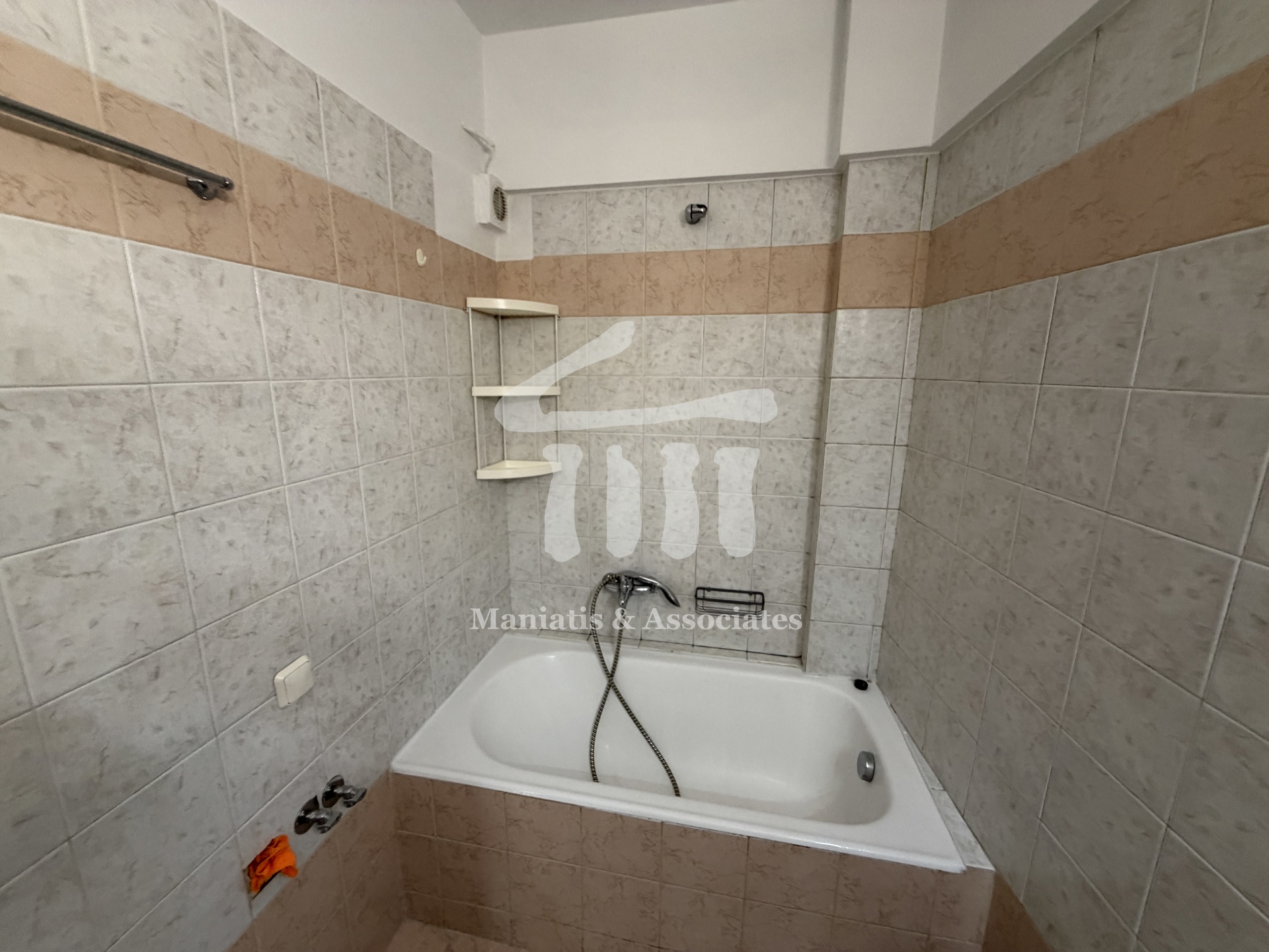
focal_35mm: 14
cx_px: 634
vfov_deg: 85.7
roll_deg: +1.1
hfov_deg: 102.1
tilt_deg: -9.1
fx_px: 513
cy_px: 476
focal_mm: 2.22
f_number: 2.2
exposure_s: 1/50
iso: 250
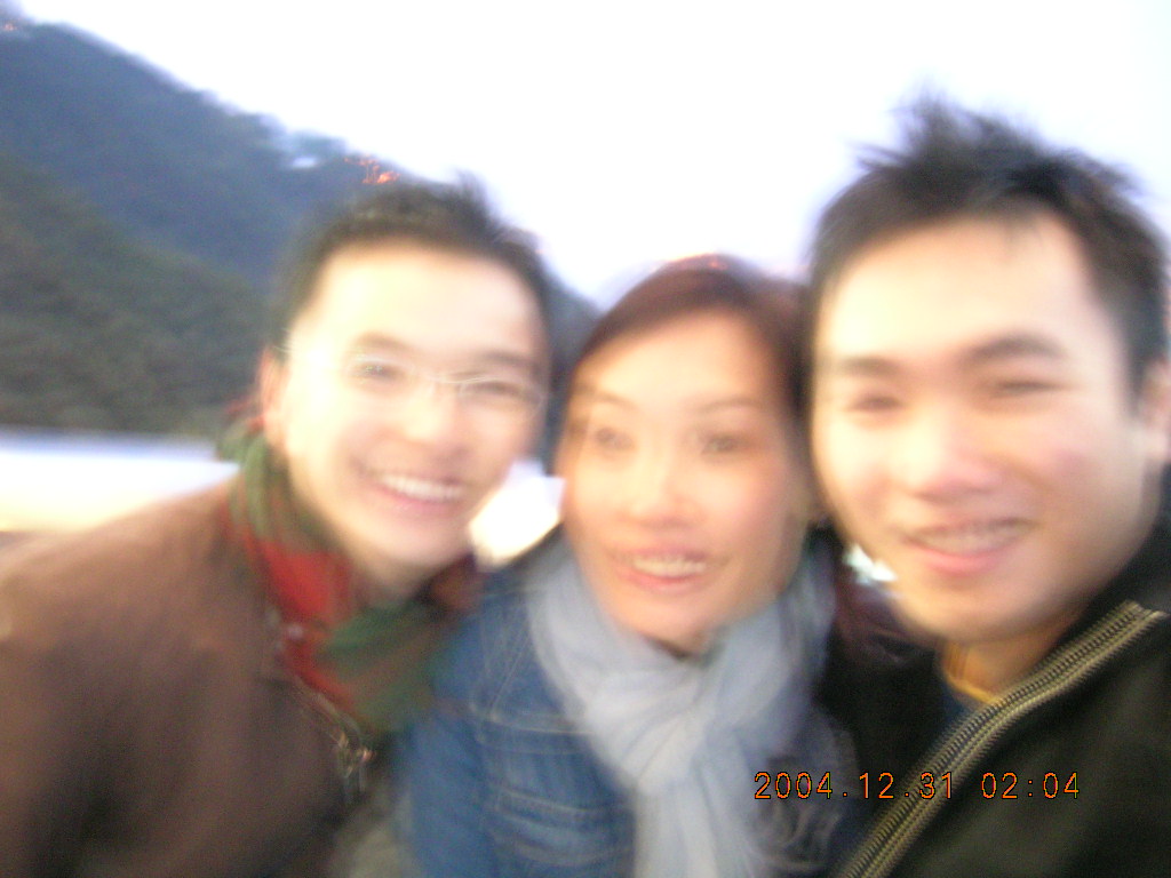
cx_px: 586
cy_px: 439
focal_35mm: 35
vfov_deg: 40.7
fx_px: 1184
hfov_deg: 52.6
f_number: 2.8
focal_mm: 5.4
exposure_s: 2
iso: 200
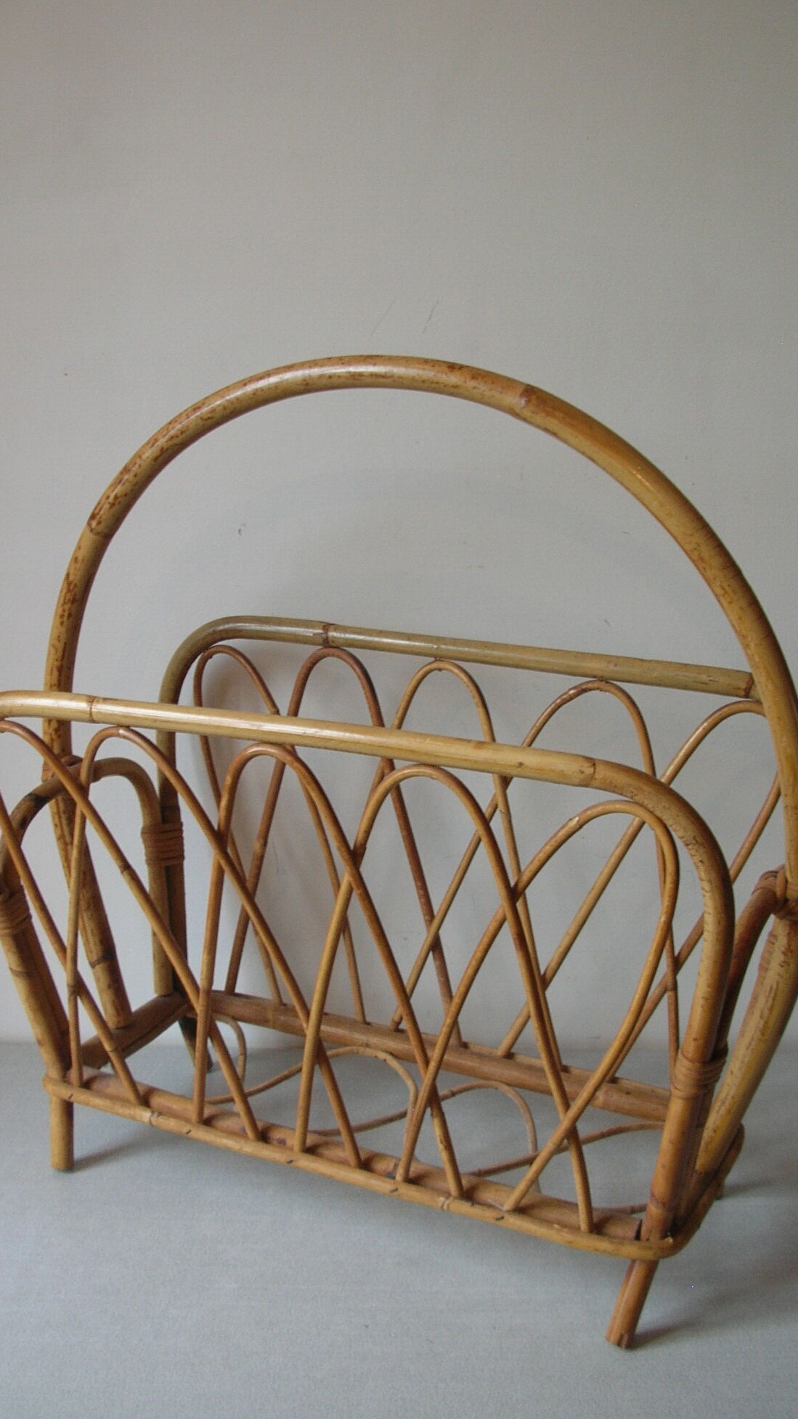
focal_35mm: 39
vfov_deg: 51.6
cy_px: 724
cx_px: 422
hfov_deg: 30.4
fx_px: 1467
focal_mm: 5.8
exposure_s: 1/8.4
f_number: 2.8
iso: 50
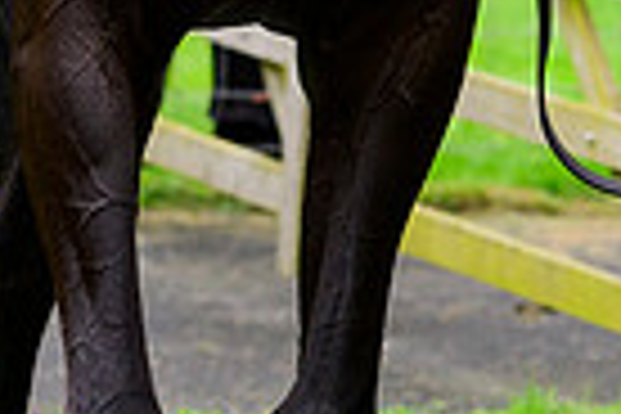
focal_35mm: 673
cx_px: 351
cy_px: -425
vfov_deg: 2.0
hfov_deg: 3.1
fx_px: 11608
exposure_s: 1/1250
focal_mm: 160
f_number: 6.3
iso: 1000
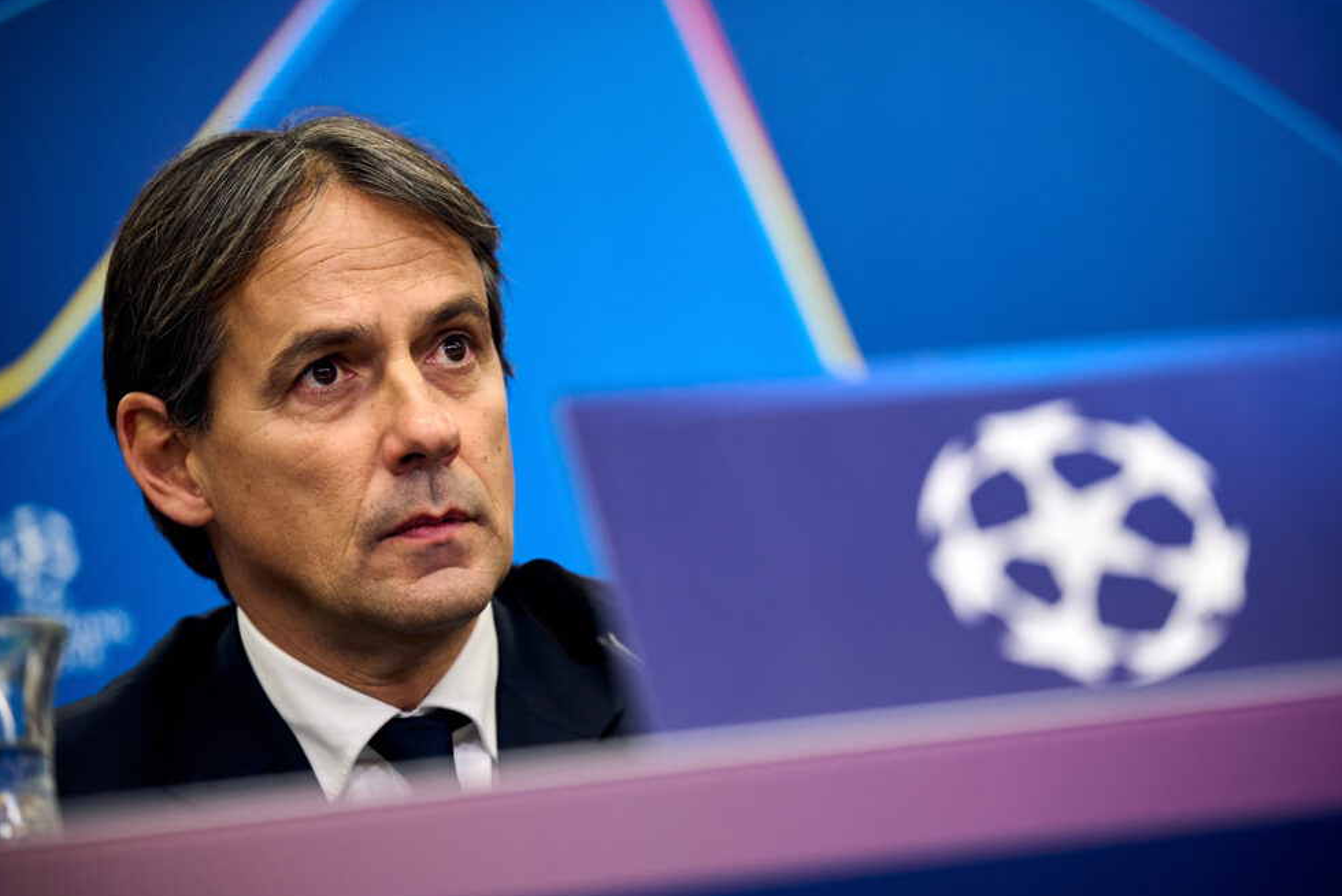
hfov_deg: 14.5
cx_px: 689
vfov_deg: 9.7
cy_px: 453
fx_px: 5257
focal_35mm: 141
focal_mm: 135
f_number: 2.8
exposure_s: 1/400
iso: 1100
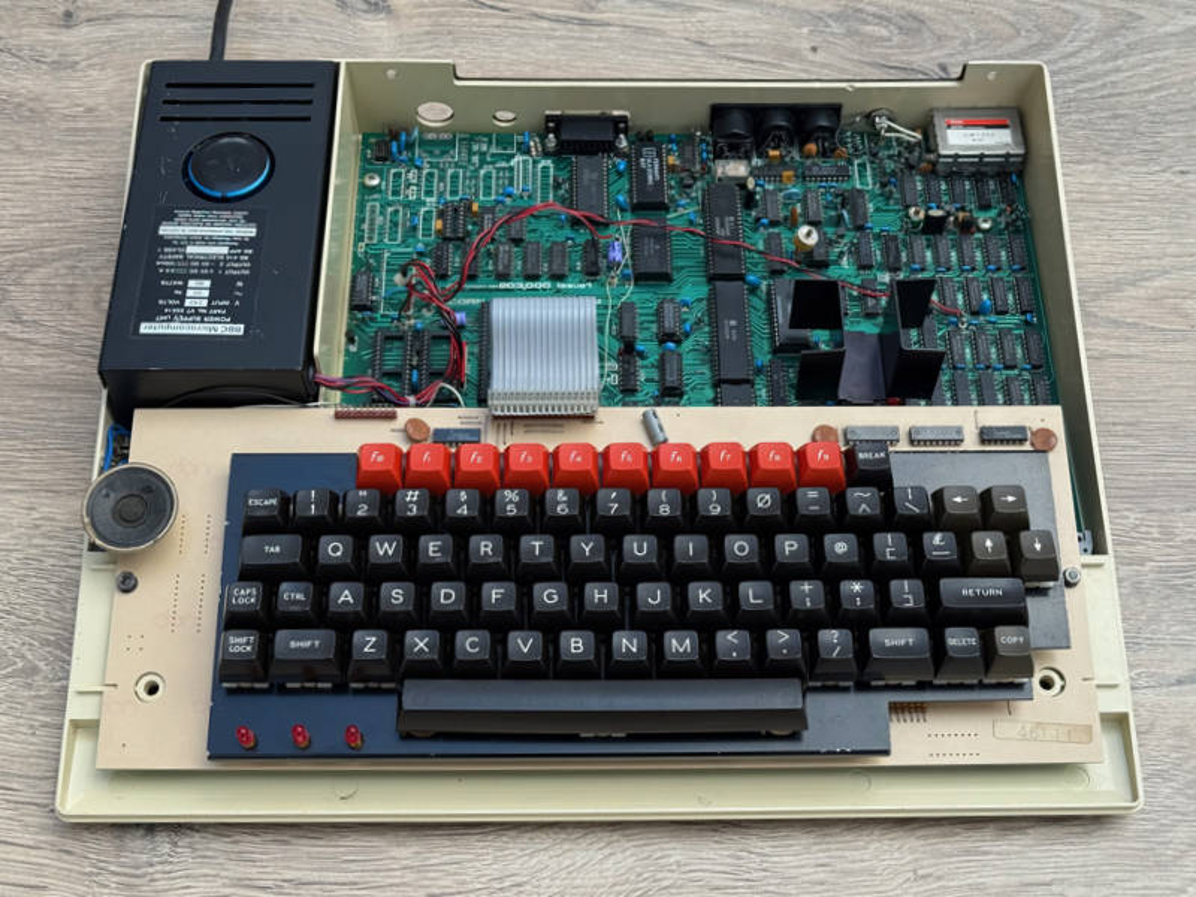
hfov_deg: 39.7
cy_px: 448
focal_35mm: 48
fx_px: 1658
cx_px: 598
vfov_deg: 30.3
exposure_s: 1/242
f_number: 1.8
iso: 100
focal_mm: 6.8
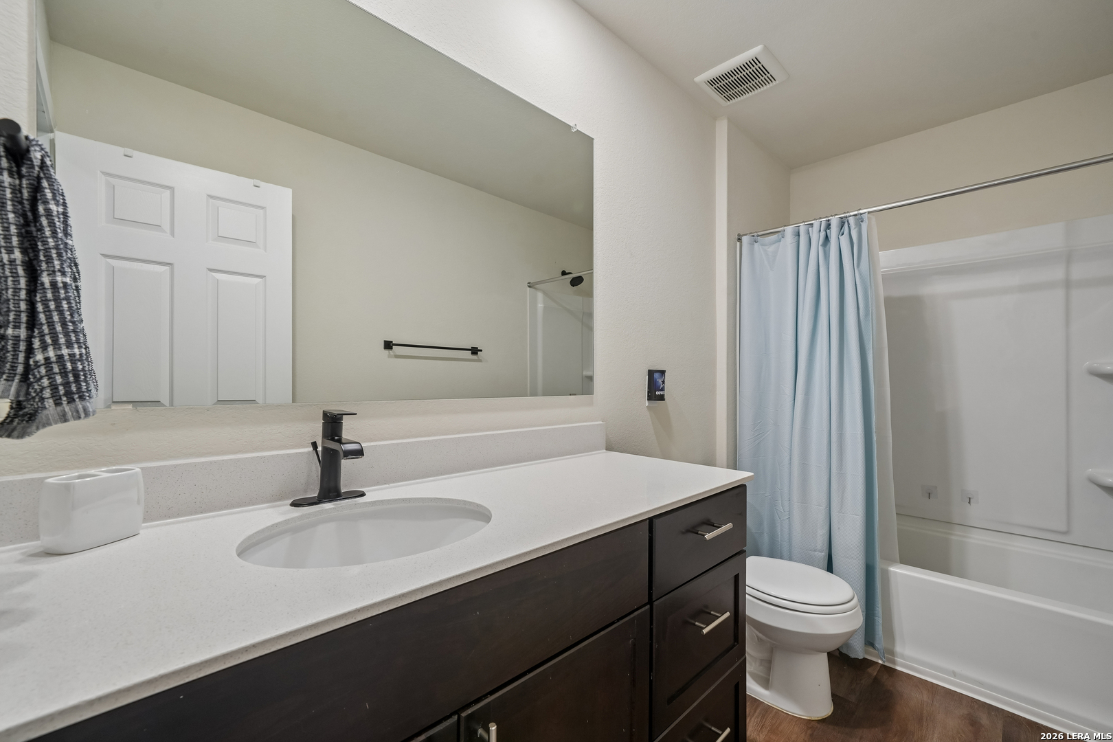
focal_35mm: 15
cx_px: 556
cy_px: 371
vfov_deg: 77.3
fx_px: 464
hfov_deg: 100.4
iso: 800
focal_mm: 15
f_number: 8
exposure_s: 1/25
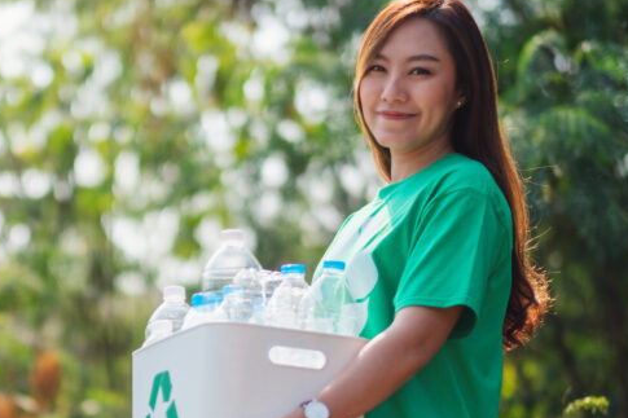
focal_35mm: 133
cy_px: 256
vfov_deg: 10.3
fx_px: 2319
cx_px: 208
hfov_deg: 15.4
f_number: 1.2
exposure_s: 1/8000
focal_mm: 56
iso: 200
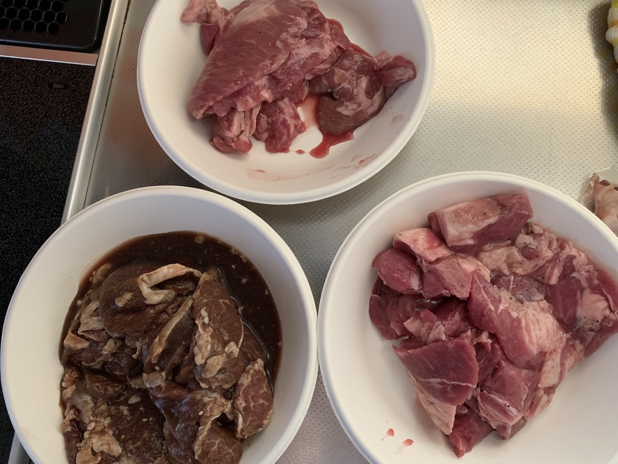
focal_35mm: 27
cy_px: 224
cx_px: 315
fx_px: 482
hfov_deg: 65.3
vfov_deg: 51.3
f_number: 1.8
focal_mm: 4.25
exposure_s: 1/60
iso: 320
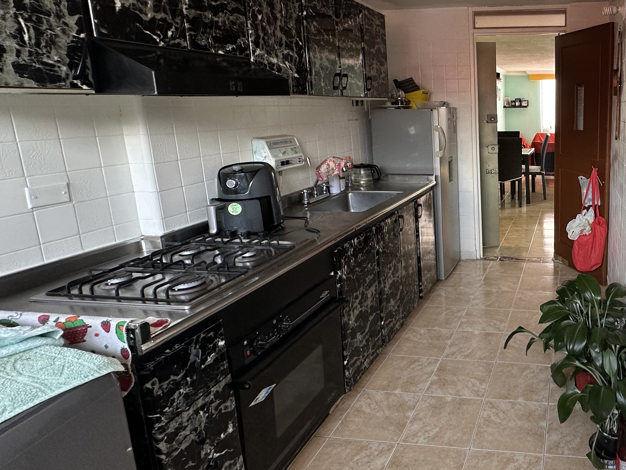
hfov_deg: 63.5
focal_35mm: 24
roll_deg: +0.2
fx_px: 434
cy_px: 187
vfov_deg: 56.4
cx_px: 525
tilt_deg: -10.2
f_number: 2.2
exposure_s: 1/99
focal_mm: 2.22
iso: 125
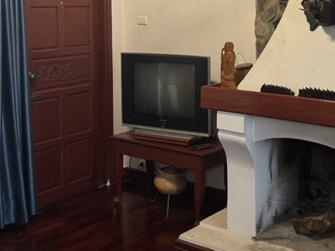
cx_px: 192
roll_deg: +0.6
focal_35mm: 58
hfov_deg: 33.2
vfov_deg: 24.7
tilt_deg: -4.3
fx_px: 561
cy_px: 42
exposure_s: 1/50
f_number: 1.78
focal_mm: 6.76
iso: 200
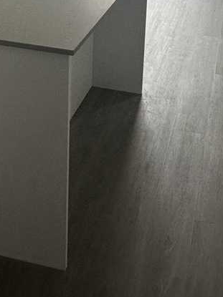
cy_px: -86
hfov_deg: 27.1
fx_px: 455
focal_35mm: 53
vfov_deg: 29.4
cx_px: 167
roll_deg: -3.3
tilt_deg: -9.6
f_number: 2.2
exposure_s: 1/120
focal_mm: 2.22
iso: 125
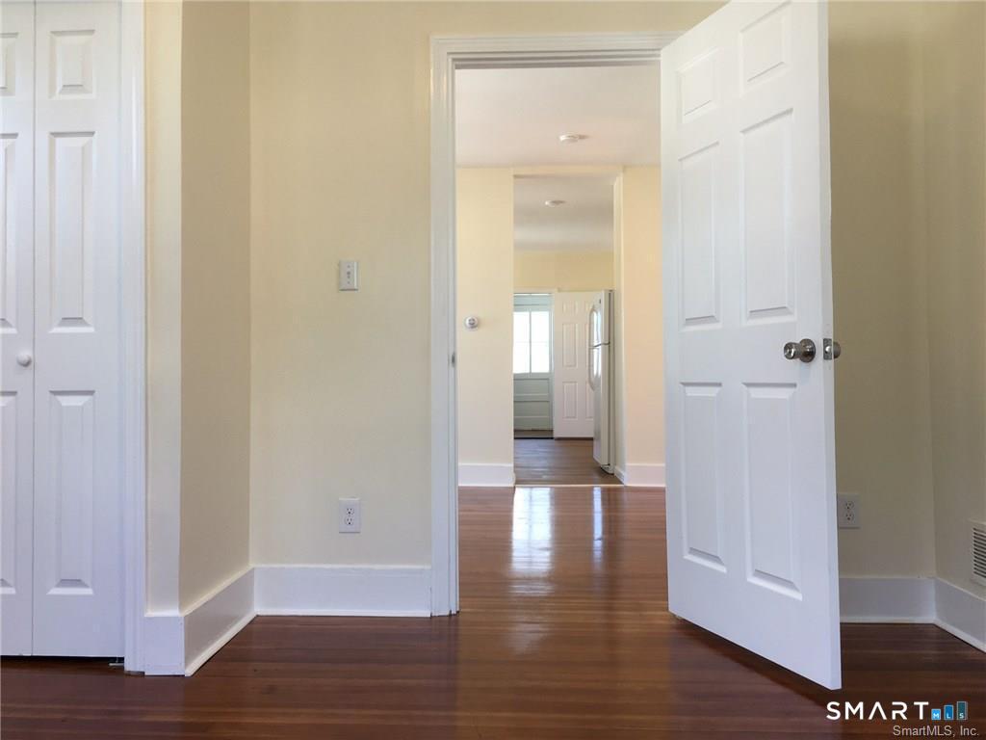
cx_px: 493
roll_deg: -0.3
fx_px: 826
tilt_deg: +1.0
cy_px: 370
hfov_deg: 61.7
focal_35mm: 29
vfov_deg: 48.2
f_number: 2.2
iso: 25
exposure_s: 1/60
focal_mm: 4.15
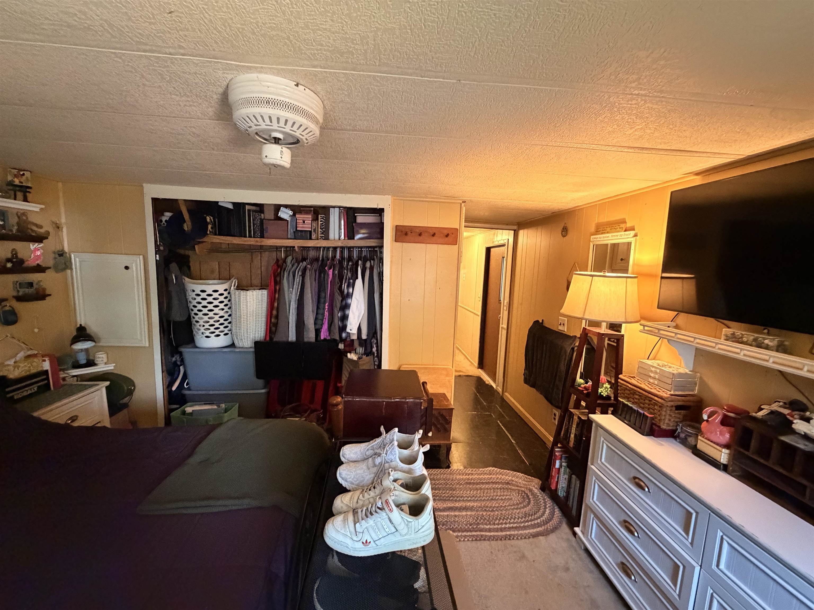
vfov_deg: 85.7
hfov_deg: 102.1
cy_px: 305
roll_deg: -2.5
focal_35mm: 14
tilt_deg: -7.0
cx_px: 407
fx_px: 329
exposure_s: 1/60
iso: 1250
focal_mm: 2.22
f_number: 2.2
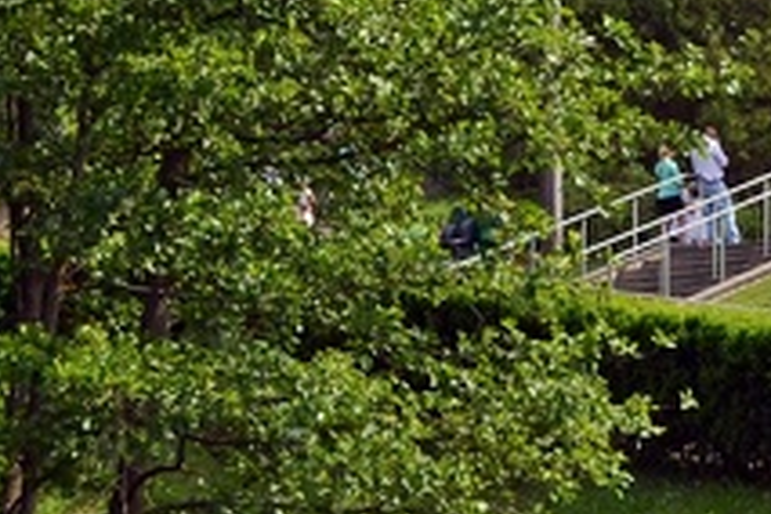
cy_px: -138
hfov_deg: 13.8
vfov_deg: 10.0
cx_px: 1357
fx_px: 2870
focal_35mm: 134
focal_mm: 24
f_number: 5
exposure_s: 1/1250
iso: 200
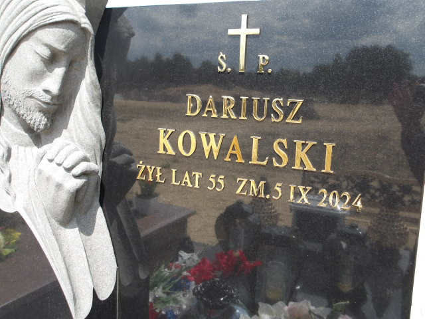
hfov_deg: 54.0
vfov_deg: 41.8
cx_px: 212
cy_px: 160
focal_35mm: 34
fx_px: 417
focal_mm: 6.1
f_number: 3.3
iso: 100
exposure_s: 1/369
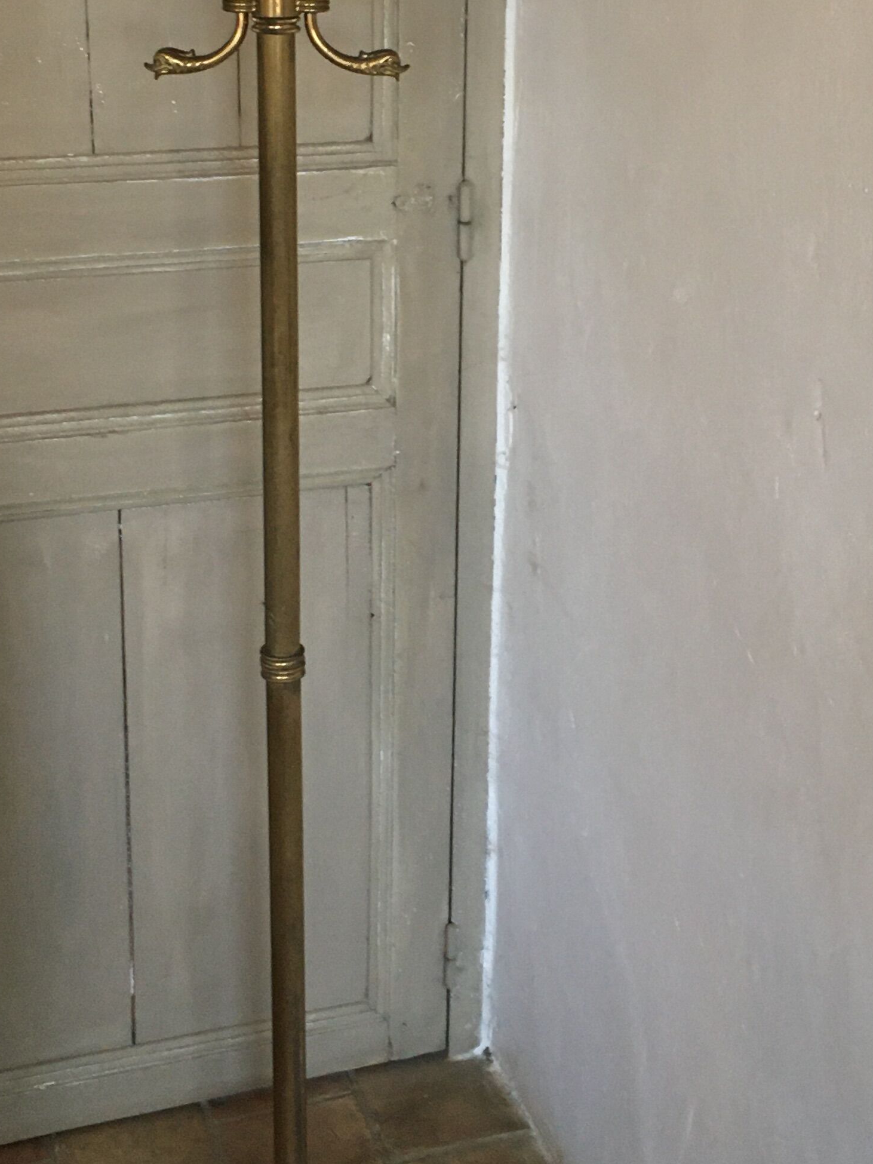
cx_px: 466
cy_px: 352
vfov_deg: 31.8
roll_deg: +0.9
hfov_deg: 24.4
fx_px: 2017
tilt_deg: -20.7
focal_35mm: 60
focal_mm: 4.15
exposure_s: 1/33
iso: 160
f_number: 2.2
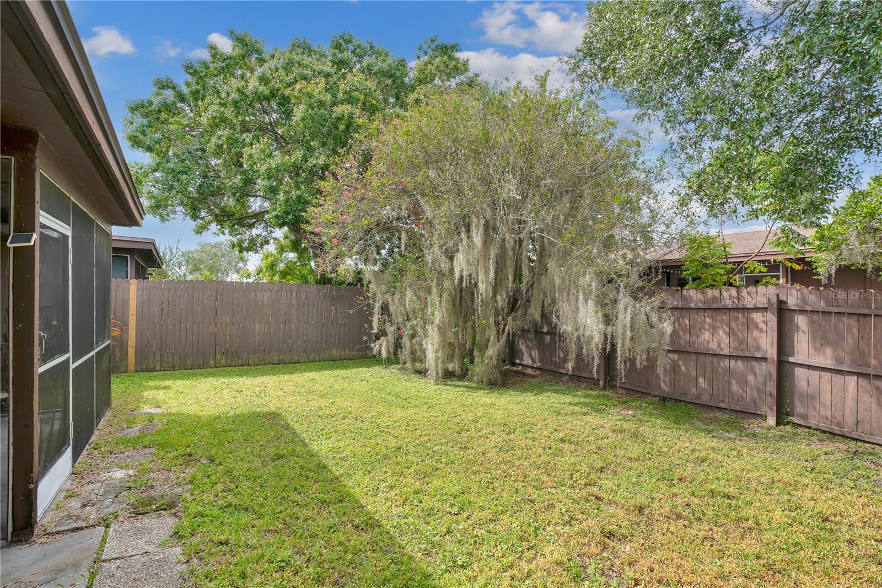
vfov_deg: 73.7
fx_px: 392
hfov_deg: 96.7
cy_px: 294
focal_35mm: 16
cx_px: 441
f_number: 7.1
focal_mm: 16
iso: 100
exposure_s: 1/100
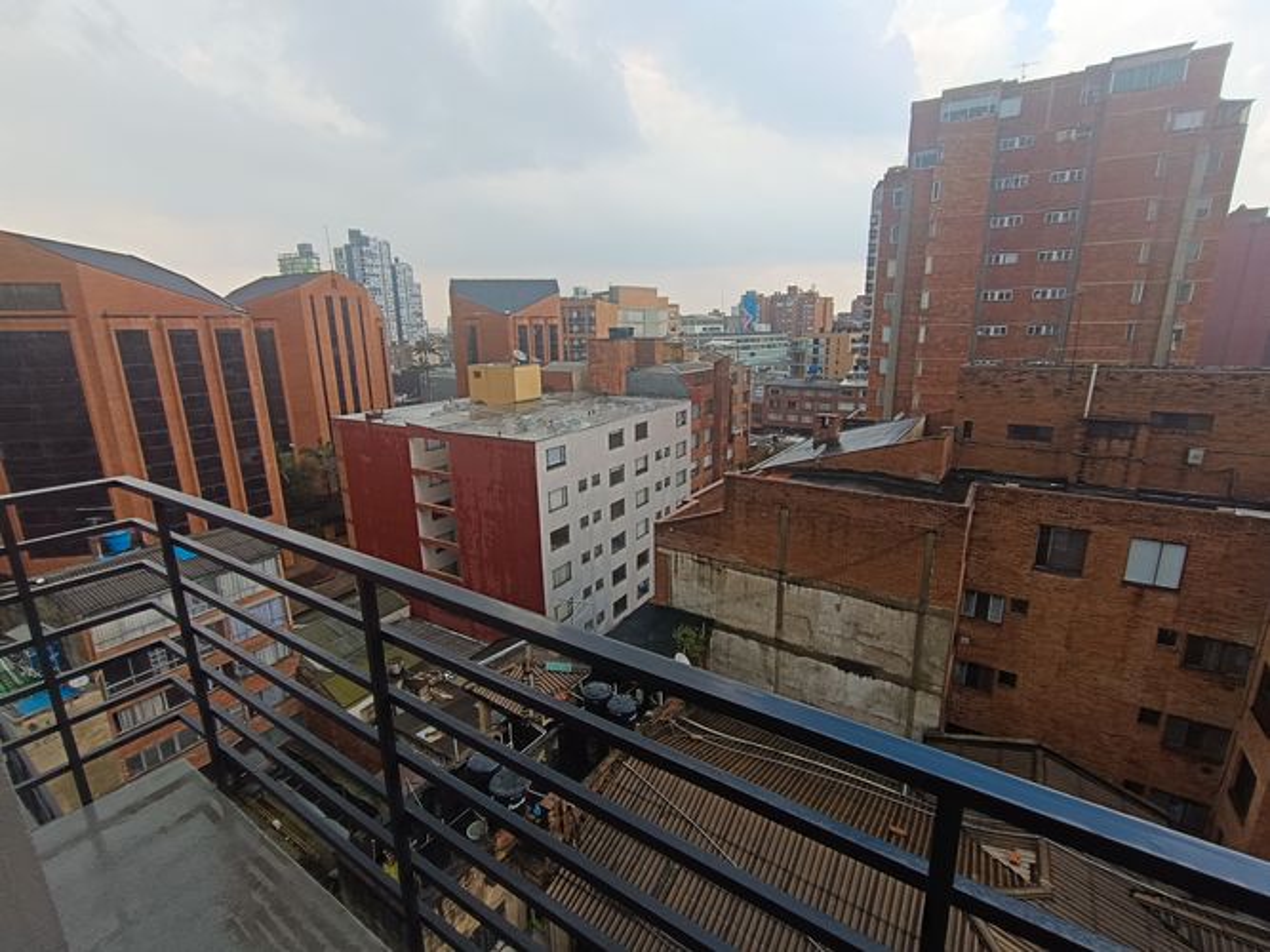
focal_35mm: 16
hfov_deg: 94.5
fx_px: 587
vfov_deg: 78.1
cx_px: 635
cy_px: 476
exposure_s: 1/233
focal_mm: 1.66
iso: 50
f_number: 2.2
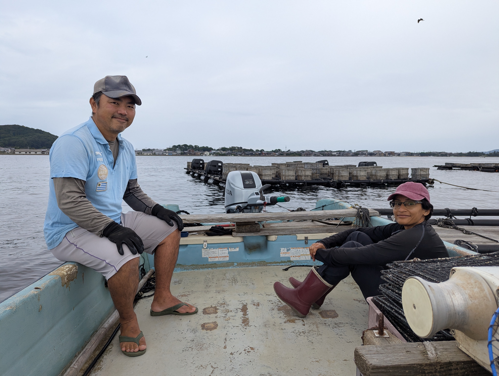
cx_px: 250
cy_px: 188
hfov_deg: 71.5
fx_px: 346
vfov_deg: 56.9
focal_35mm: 24
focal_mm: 6.81
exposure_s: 1/1088
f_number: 1.85
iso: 46
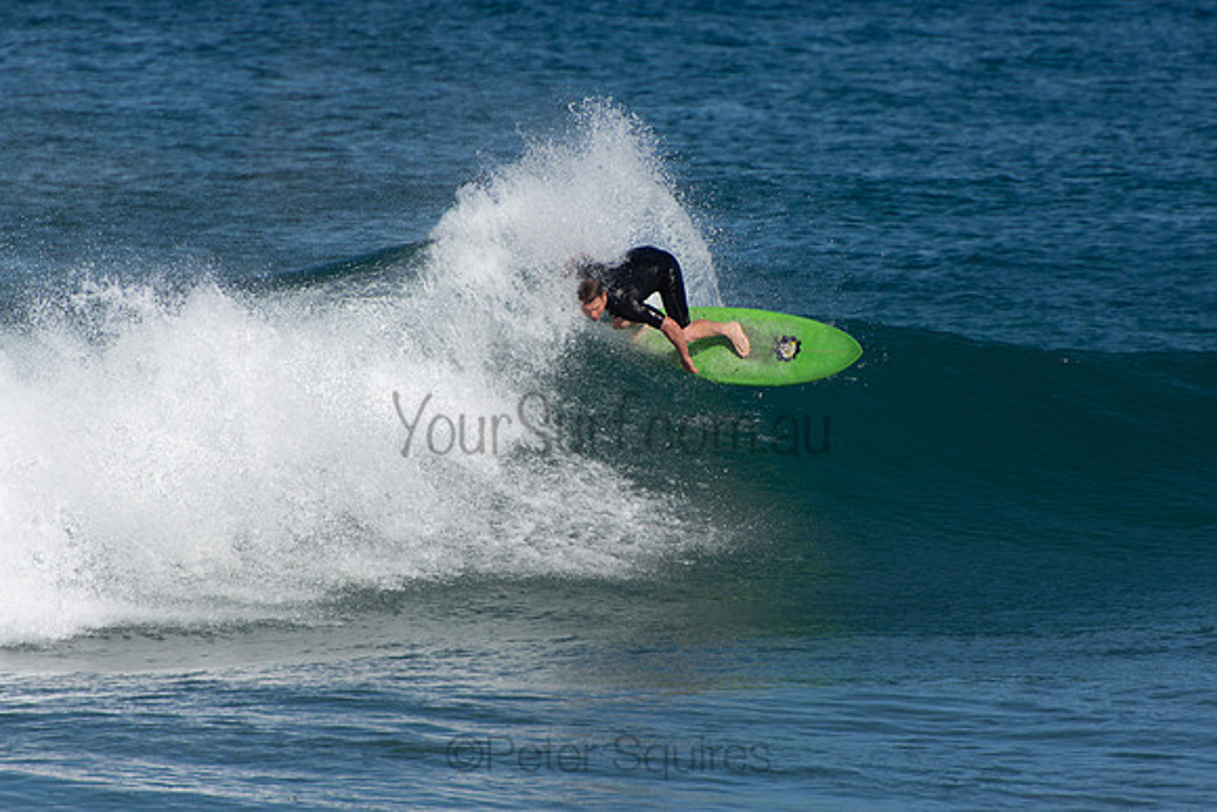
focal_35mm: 600
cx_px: 608
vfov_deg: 2.3
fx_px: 20287
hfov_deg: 3.4
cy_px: 406
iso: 180
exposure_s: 1/1600
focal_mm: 400
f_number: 5.6
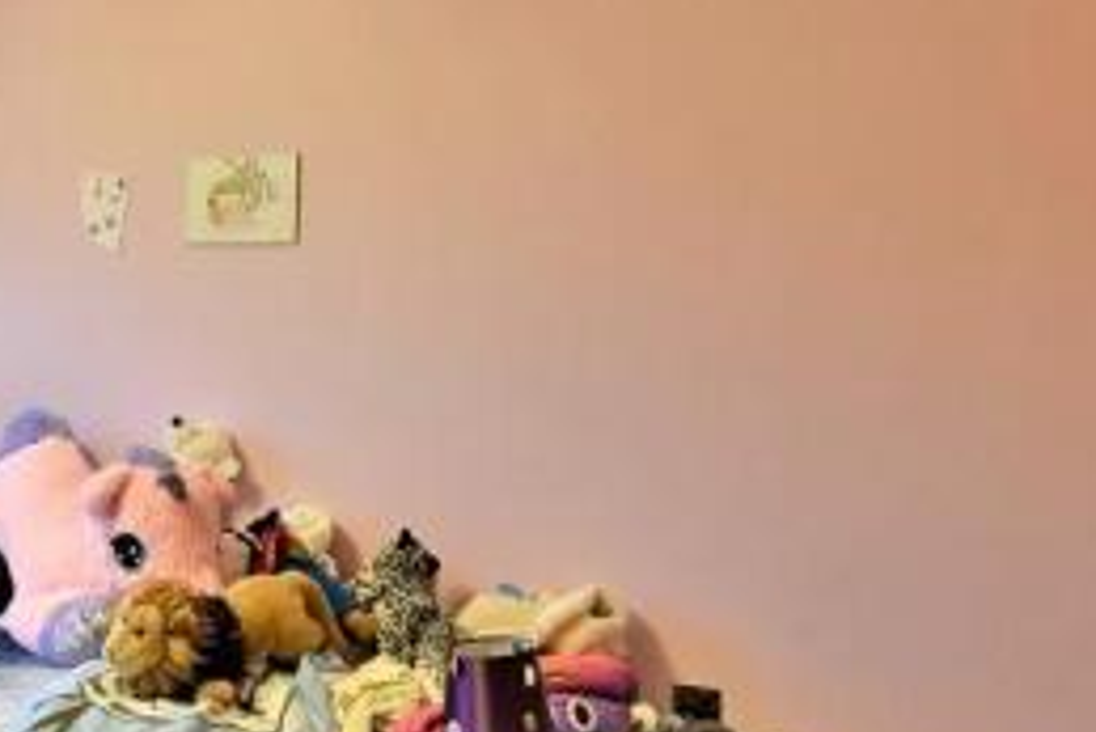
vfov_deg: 35.1
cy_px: 358
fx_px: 1157
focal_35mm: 38
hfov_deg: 47.7
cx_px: 207
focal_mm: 10
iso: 100
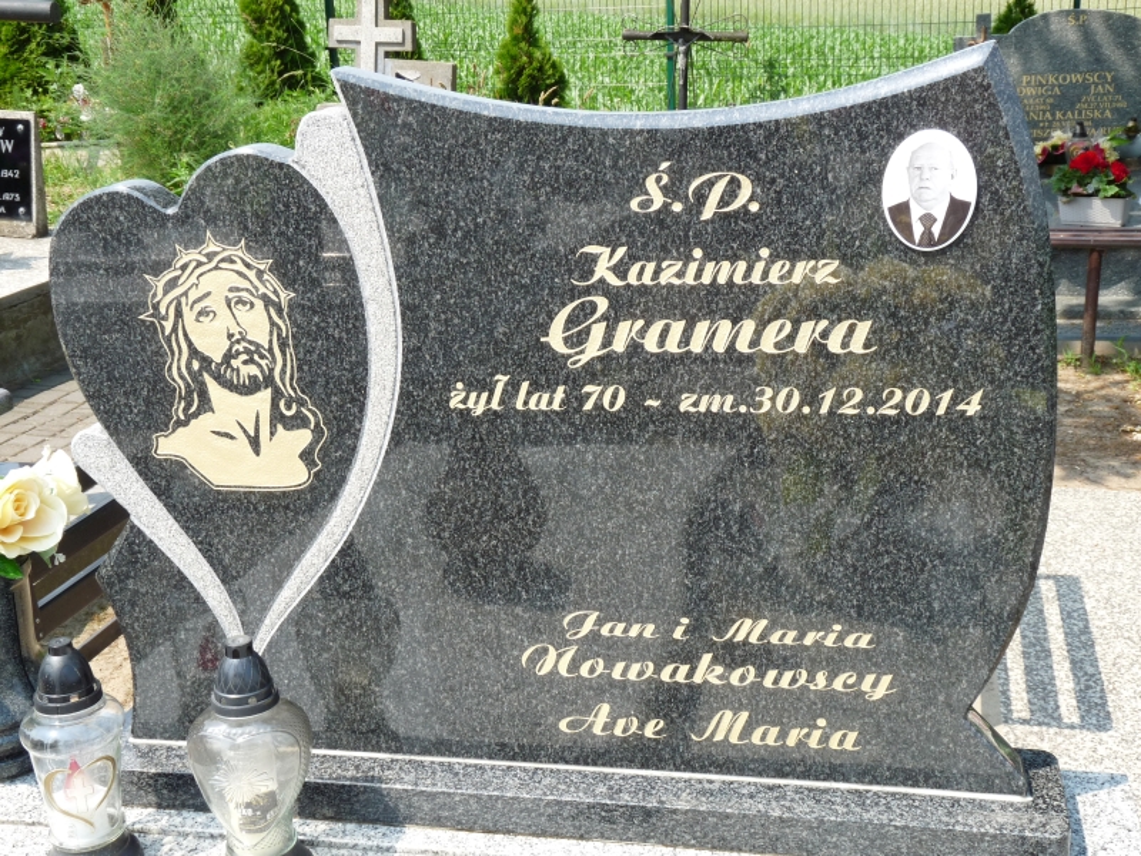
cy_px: 428
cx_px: 570
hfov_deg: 39.7
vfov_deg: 30.3
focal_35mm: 48
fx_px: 1582
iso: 100
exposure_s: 1/250
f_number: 5
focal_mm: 8.5
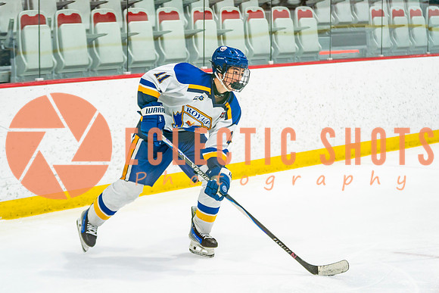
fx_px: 1489
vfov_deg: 11.2
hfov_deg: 16.8
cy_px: 146
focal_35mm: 122
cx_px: 204
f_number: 2.8
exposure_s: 1/640
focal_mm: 70
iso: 500
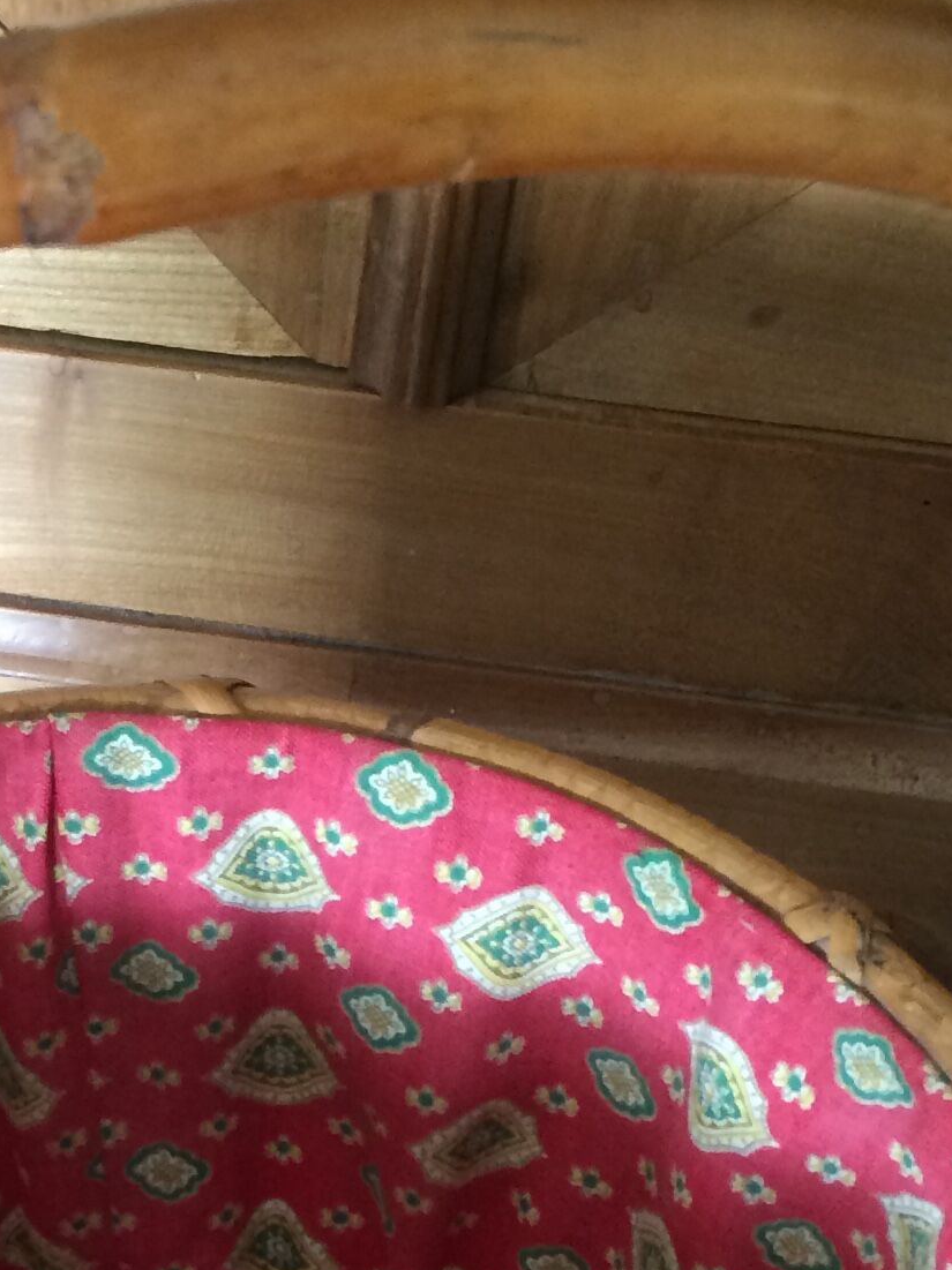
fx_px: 3155
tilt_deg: -56.5
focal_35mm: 86
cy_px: 1374
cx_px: 60
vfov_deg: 21.7
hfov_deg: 16.9
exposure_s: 1/33
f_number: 2.2
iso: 200
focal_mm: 4.15
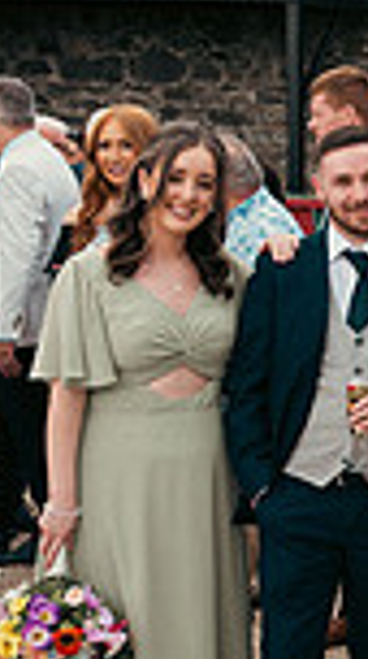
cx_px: 1130
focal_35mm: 132
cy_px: 280
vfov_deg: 16.3
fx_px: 2300
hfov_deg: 7.8
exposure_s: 1/320
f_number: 5
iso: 125
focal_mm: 33
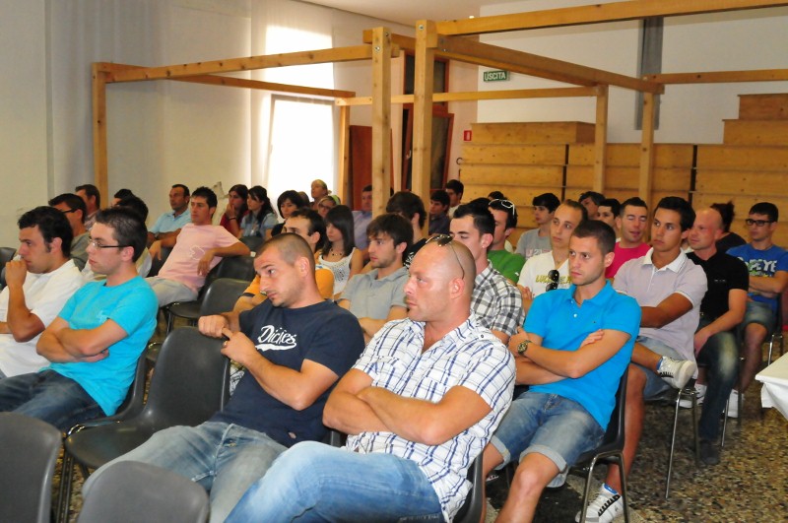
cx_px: 394
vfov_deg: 36.8
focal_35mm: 36
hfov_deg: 53.2
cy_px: 262
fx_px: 787
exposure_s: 1/250
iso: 3200
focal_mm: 24
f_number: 4.5
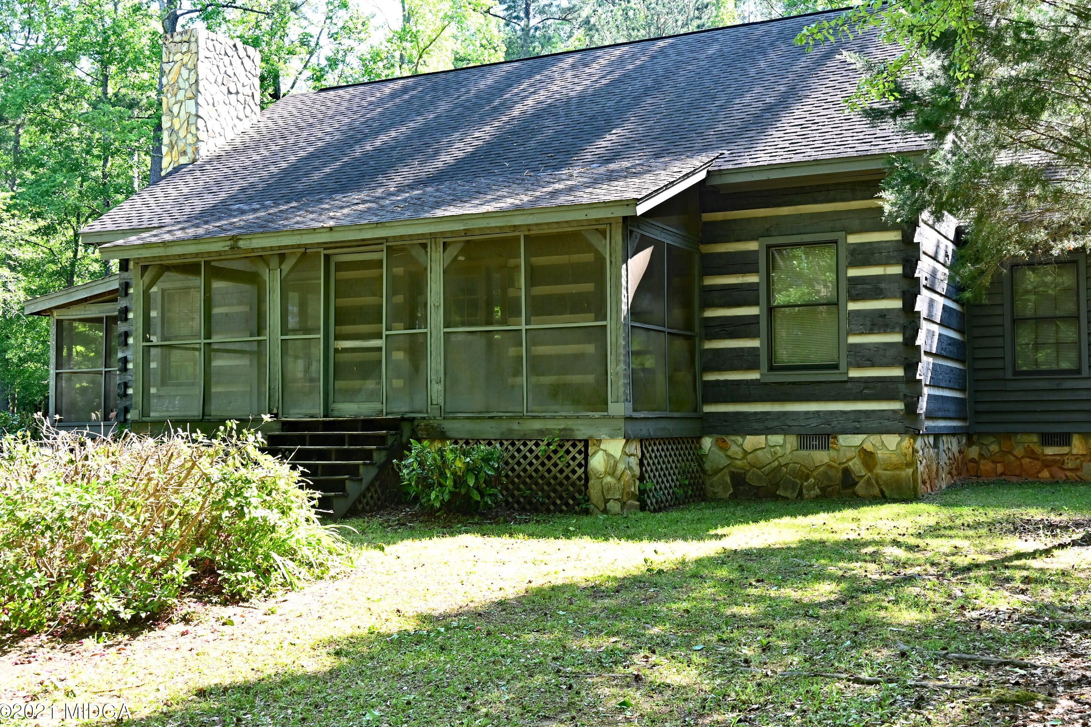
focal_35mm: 41
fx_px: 1242
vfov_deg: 32.6
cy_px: 367
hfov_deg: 47.4
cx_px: 555
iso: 900
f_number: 10
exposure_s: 1/100
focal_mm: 40
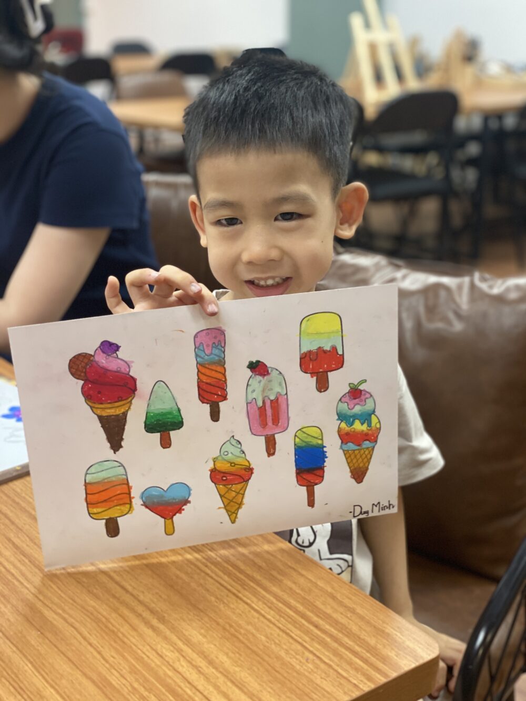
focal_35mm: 52
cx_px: 263
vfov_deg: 36.8
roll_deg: -0.1
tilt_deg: -18.5
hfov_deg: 28.0
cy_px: 350
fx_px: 1053
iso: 200
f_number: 2
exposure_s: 1/100
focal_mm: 6
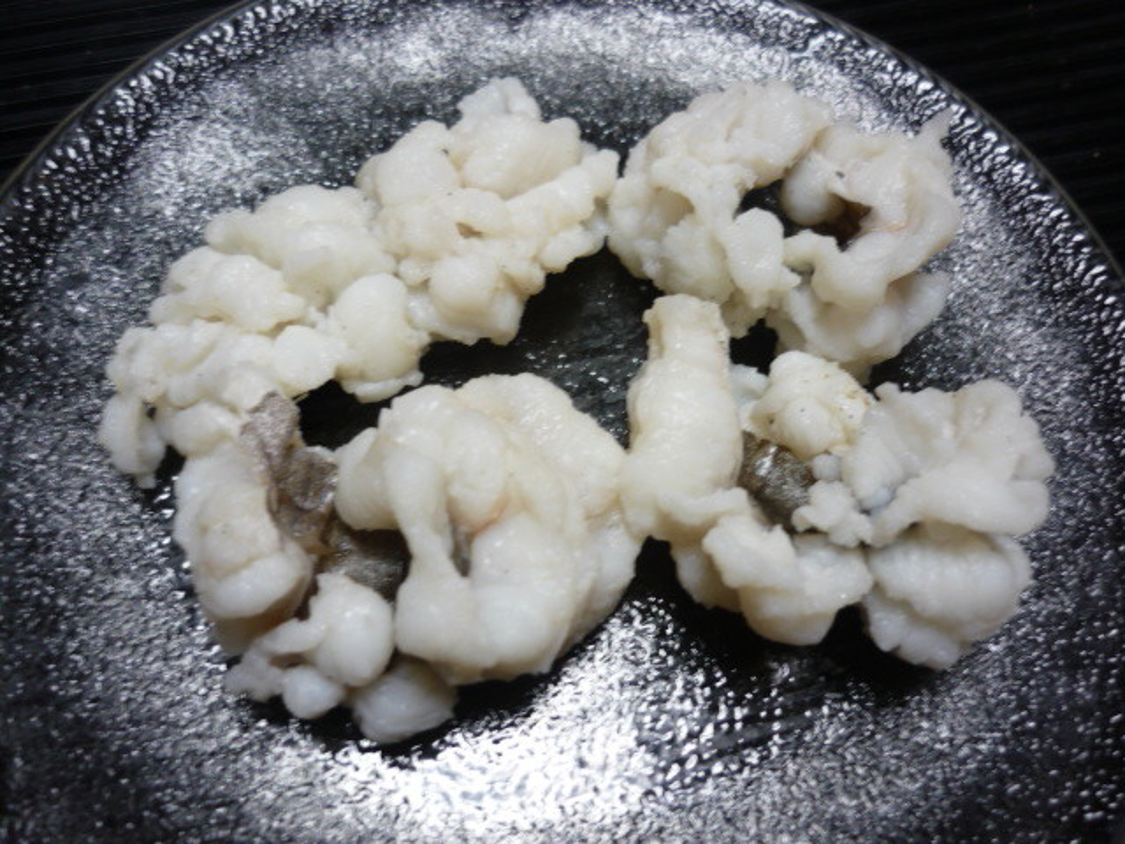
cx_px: 562
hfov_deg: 55.4
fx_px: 1072
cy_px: 422
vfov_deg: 42.9
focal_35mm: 33
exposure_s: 1/30
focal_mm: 5.5
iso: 125
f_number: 2.8
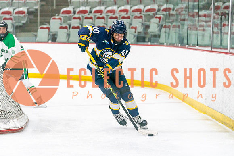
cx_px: 91
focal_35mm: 128
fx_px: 829
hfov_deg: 16.0
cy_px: 78
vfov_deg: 10.8
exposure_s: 1/1250
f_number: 2.8
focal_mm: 100
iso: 3200
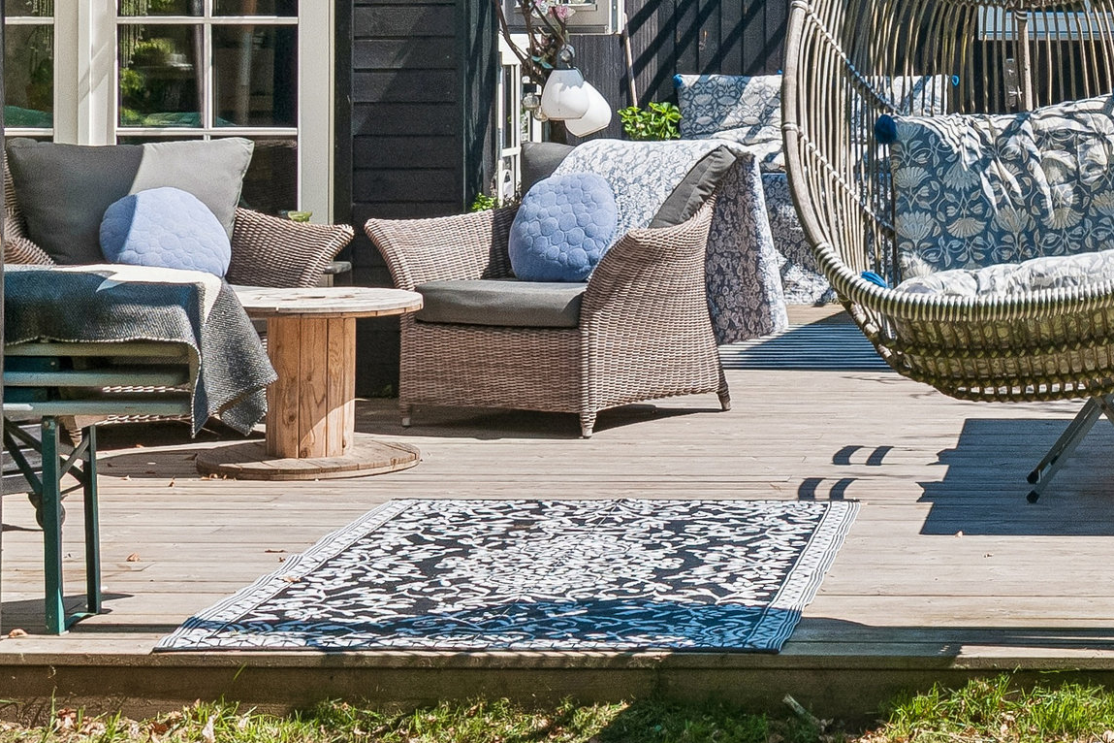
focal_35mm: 94
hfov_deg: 21.1
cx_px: 1036
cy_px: -8
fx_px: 2909
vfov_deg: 14.3
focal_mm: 24
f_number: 10
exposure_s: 1/400
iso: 200
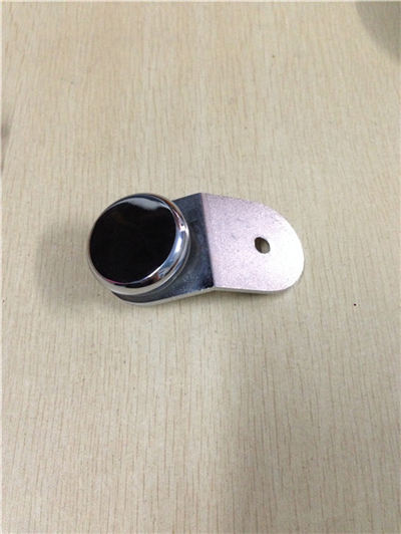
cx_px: 200
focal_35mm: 33
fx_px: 509
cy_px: 267
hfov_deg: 43.0
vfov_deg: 55.3
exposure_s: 1/20
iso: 400
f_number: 2.4
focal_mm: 4.12
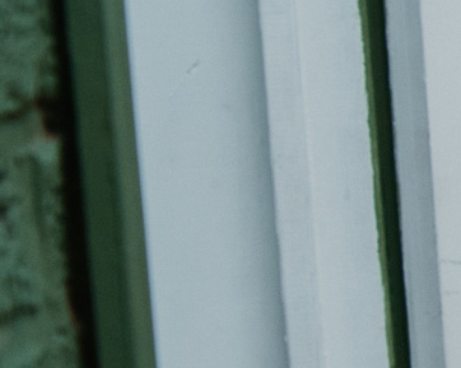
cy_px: 183
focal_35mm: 186
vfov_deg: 8.3
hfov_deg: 8.5
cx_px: 1442
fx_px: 2536
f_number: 3.5
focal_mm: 28
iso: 160
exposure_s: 1/160
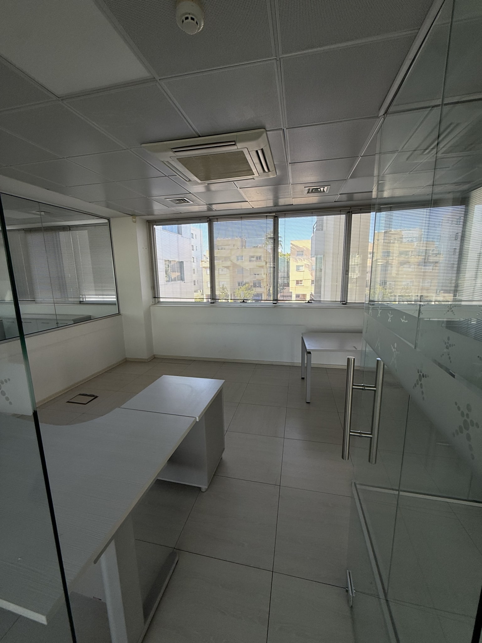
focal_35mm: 14
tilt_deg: -9.4
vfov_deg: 102.1
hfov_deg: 85.7
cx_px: 241
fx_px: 260
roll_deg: +0.5
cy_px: 322
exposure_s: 1/110
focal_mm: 2.22
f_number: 2.2
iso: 64
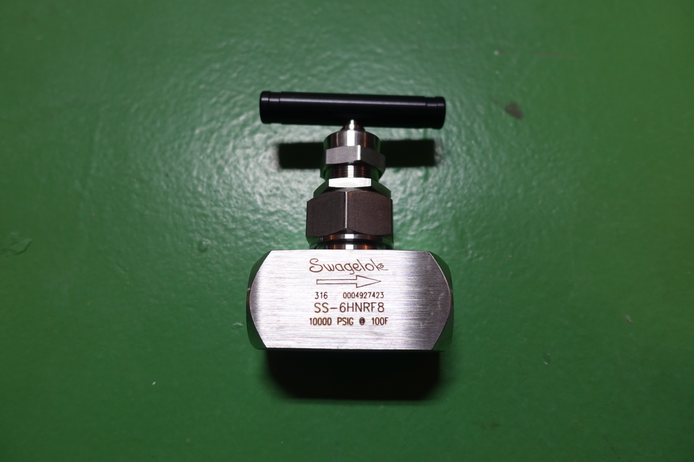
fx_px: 463
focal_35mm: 24
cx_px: 347
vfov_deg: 53.1
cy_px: 231
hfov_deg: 73.7
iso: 160
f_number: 1.8
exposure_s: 1/30
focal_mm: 8.8
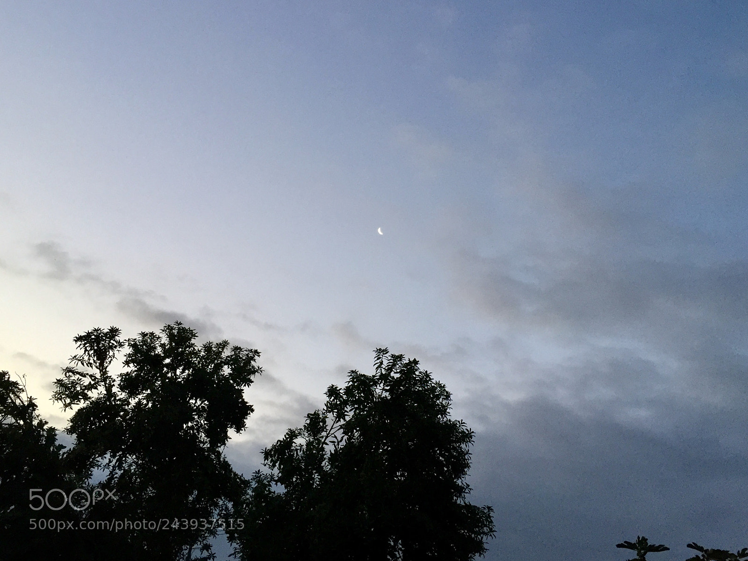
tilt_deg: +27.5
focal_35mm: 29
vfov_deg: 48.2
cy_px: 280
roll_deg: +0.0
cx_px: 374
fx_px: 627
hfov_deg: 61.7
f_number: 2.2
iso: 125
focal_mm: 4.15
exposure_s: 1/33
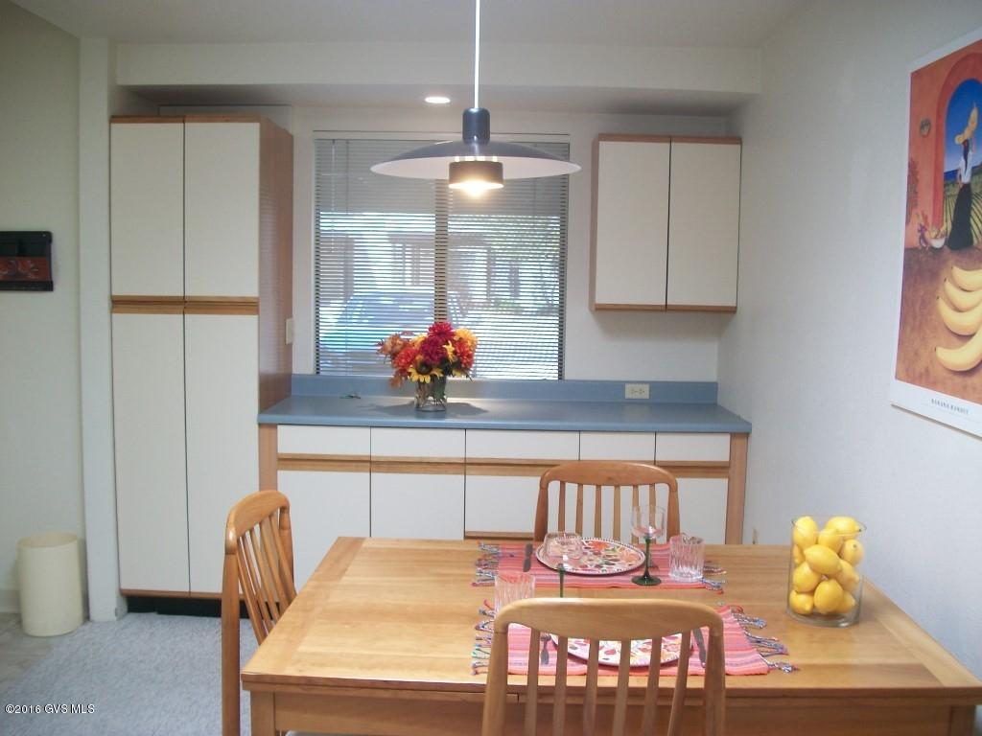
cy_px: 368
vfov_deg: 44.2
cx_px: 491
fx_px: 908
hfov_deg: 56.8
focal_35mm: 32
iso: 80
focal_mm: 5.7
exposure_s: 1/40
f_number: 2.9
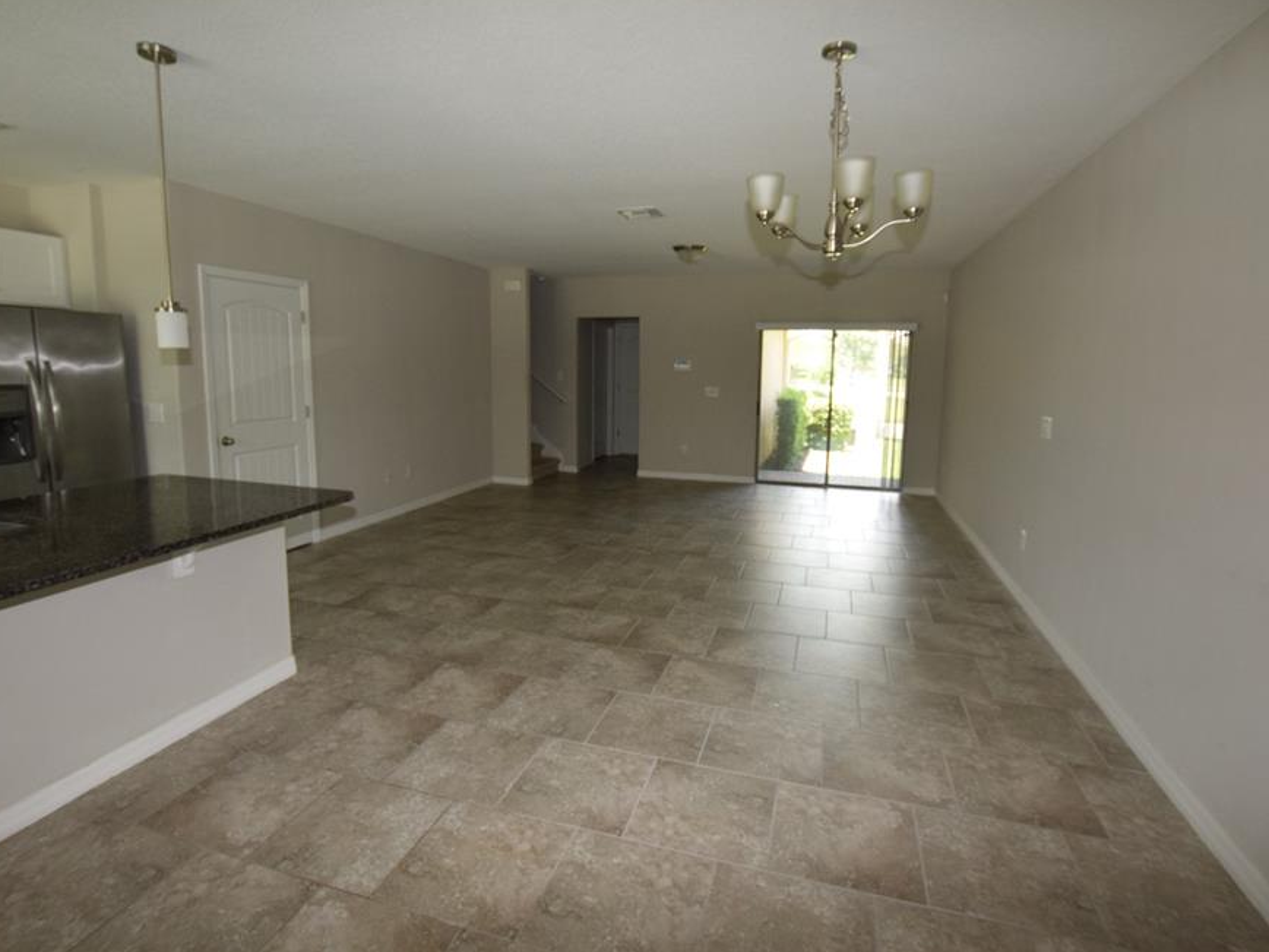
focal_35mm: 17
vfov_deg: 74.7
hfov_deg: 91.0
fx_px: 623
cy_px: 458
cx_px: 639
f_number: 5
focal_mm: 10
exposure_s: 1/100
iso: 800
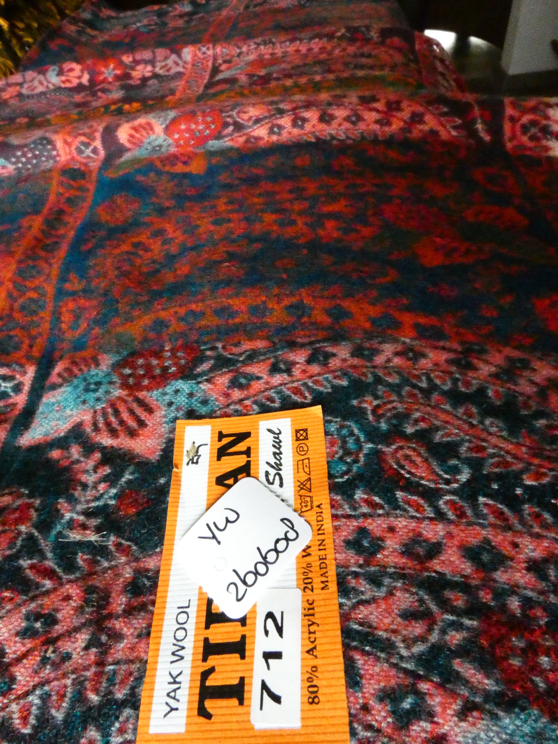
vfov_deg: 76.4
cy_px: 372
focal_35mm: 22
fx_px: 473
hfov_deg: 61.1
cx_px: 279
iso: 3200
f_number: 7.1
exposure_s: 1/40
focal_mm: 3.9
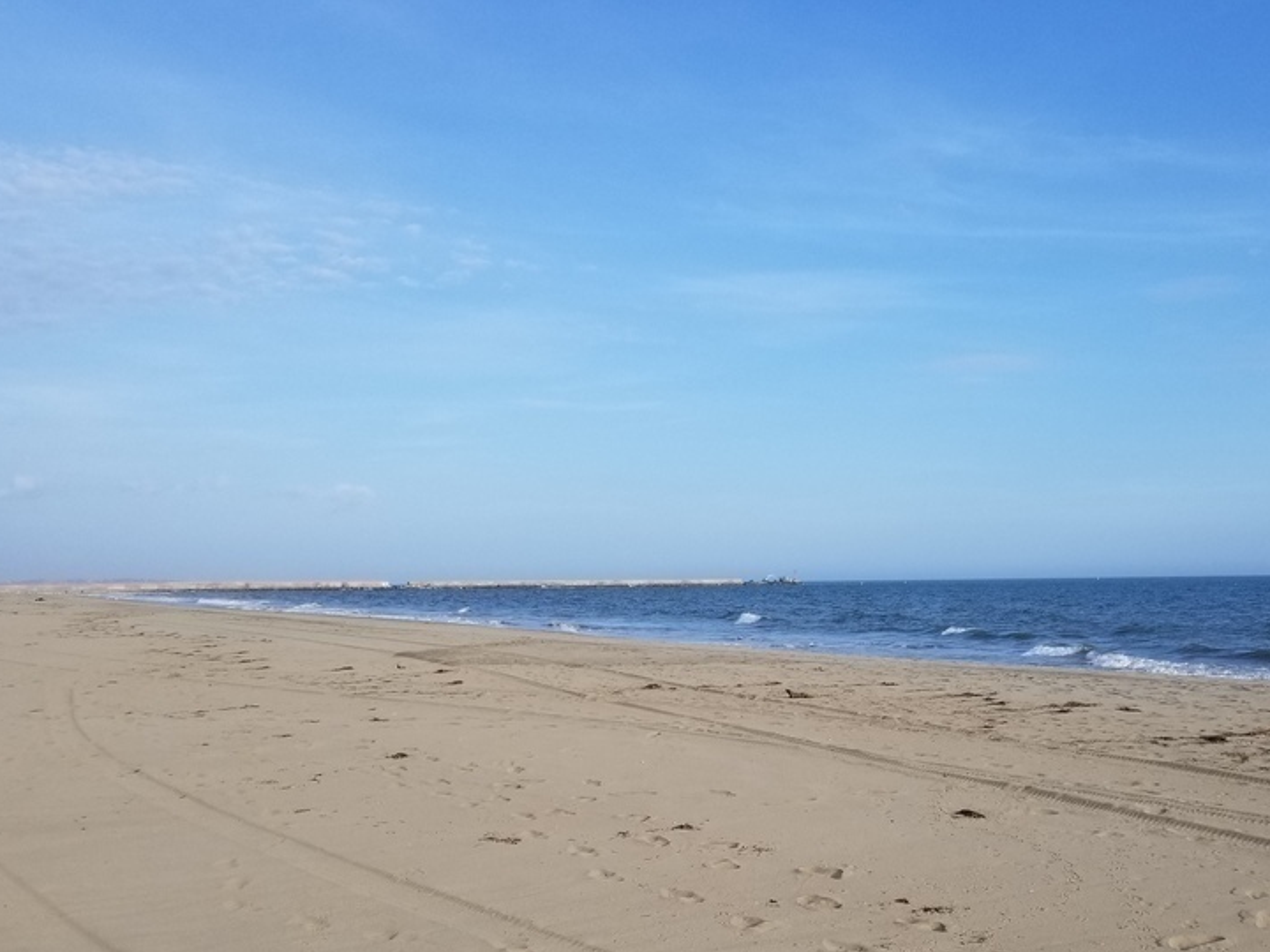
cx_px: 822
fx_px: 1357
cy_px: 675
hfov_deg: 49.5
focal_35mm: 37
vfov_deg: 38.0
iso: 50
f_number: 1.7
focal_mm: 4.25
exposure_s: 1/2080
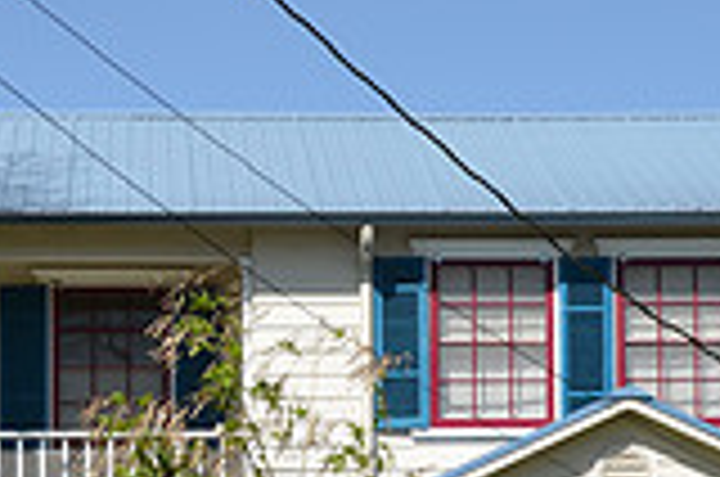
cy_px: 662
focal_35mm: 141
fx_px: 2814
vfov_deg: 9.5
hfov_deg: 14.6
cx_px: 238
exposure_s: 1/200
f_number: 7.1
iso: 200
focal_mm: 26
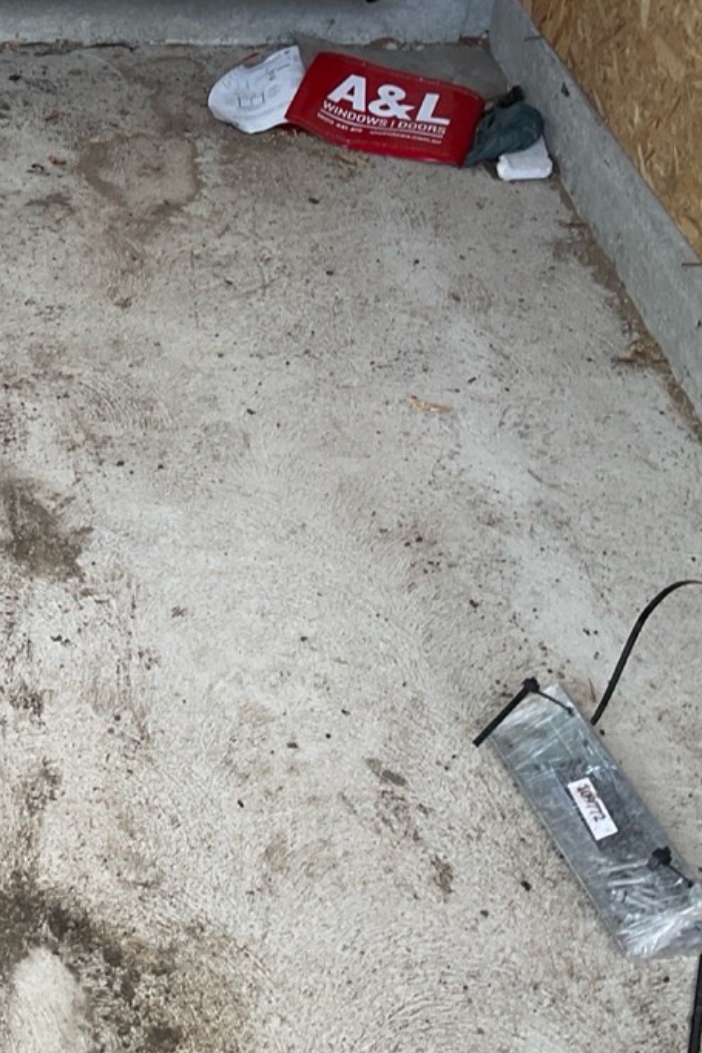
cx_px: -74
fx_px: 1551
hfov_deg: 23.8
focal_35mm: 53
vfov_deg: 37.4
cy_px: 439
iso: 16
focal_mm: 3
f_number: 1.8
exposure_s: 1/149
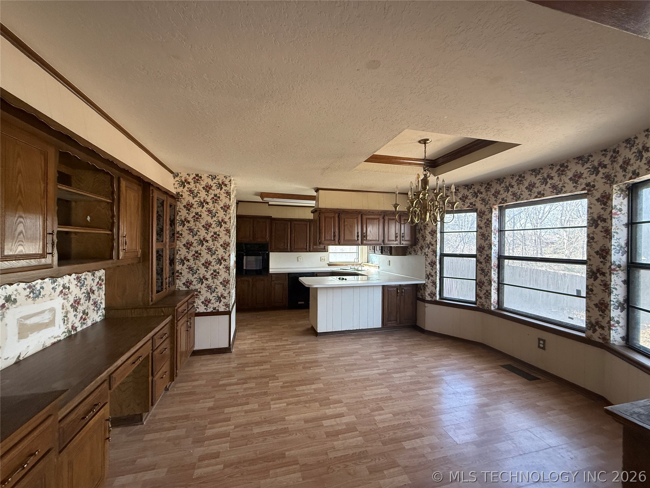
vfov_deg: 85.7
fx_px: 263
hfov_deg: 102.1
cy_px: 244
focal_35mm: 14
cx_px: 325
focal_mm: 2.22
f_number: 2.2
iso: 400
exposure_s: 1/97
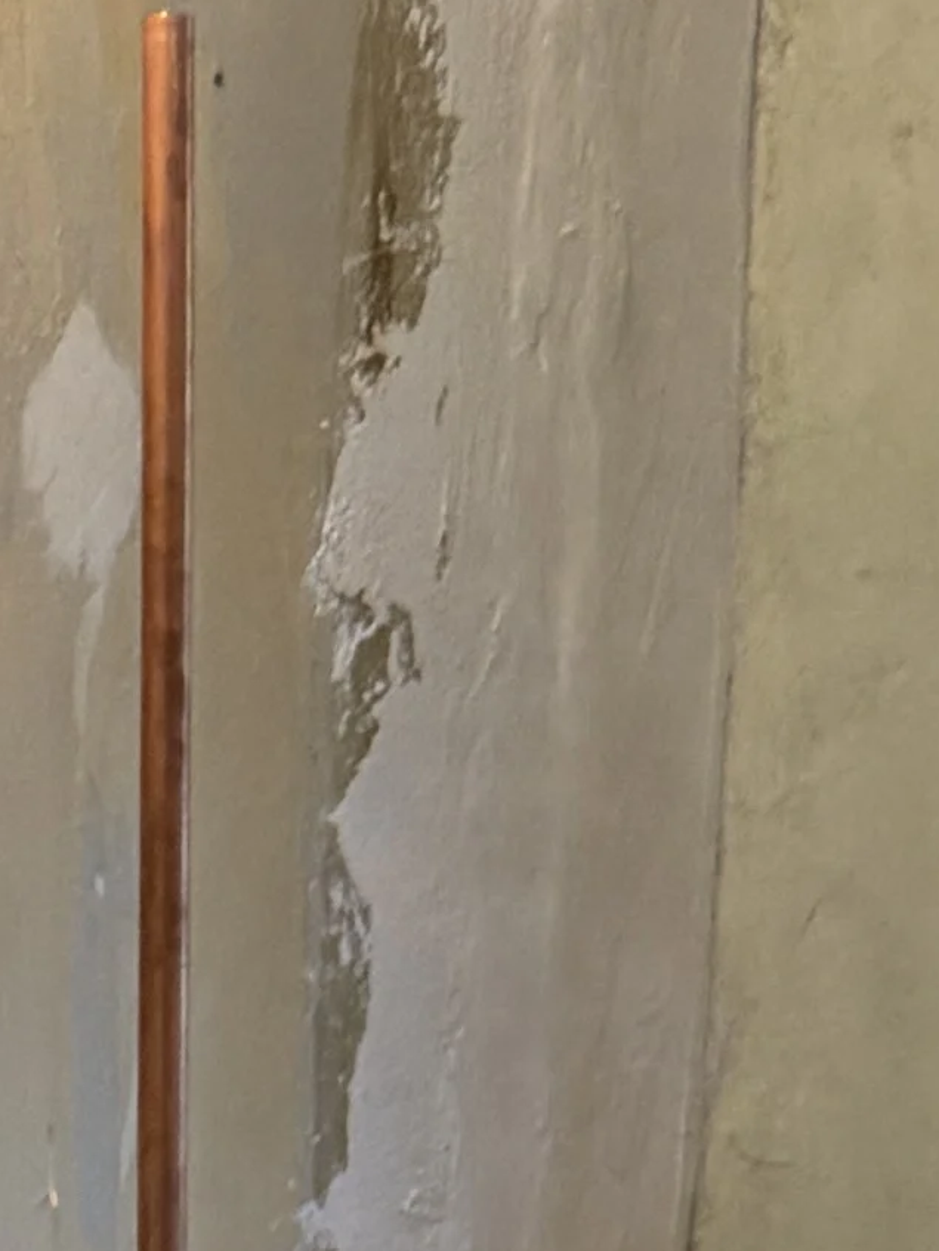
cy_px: 2194
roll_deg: +1.4
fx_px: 5856
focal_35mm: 162
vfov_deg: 11.4
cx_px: -1074
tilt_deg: -15.4
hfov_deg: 8.6
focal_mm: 6.76
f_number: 1.78
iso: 200
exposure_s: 1/100
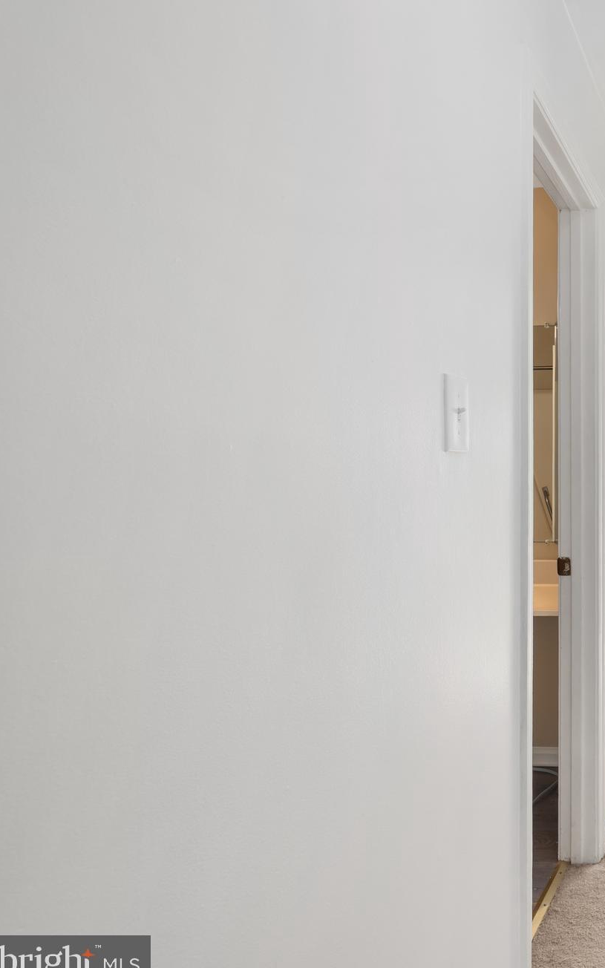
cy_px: 483
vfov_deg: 74.8
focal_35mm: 24
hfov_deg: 37.1
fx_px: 633
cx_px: 746
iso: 100
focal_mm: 10
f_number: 9
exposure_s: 1/4
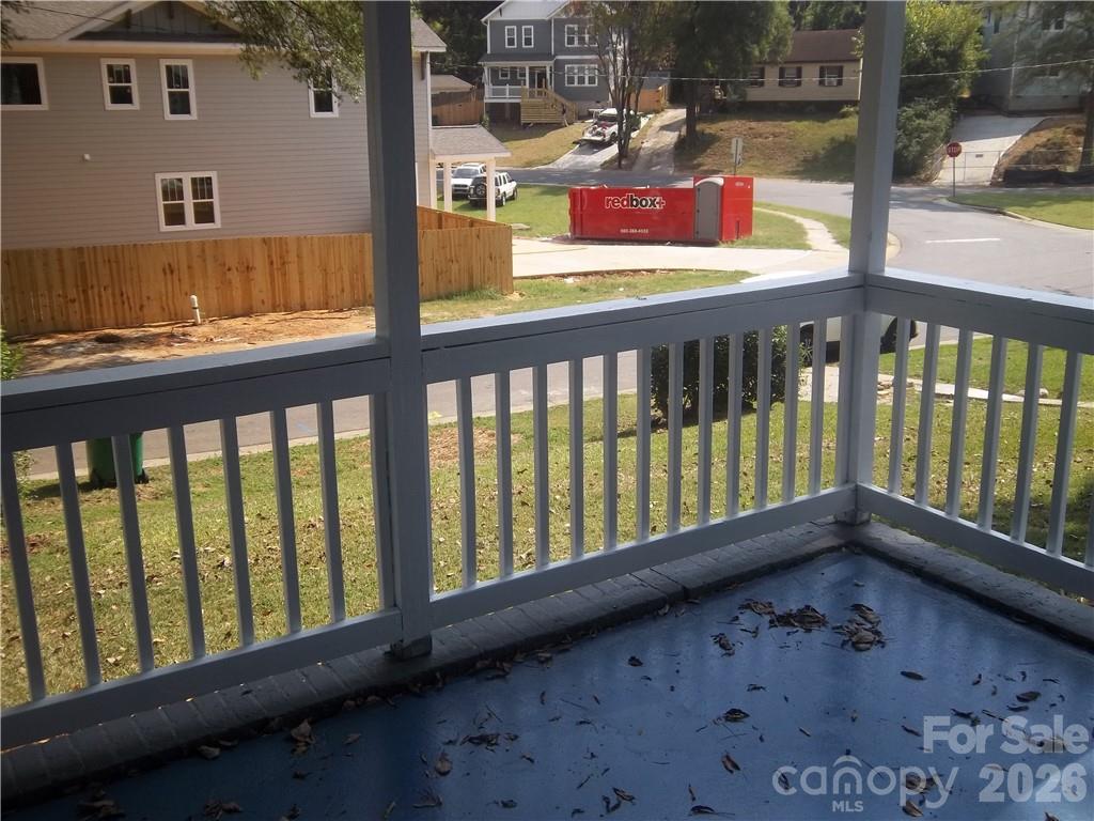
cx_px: 547
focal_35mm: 35
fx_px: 1106
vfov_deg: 40.7
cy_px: 410
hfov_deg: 52.6
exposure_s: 1/400
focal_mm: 6.17
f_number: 3.86
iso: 64
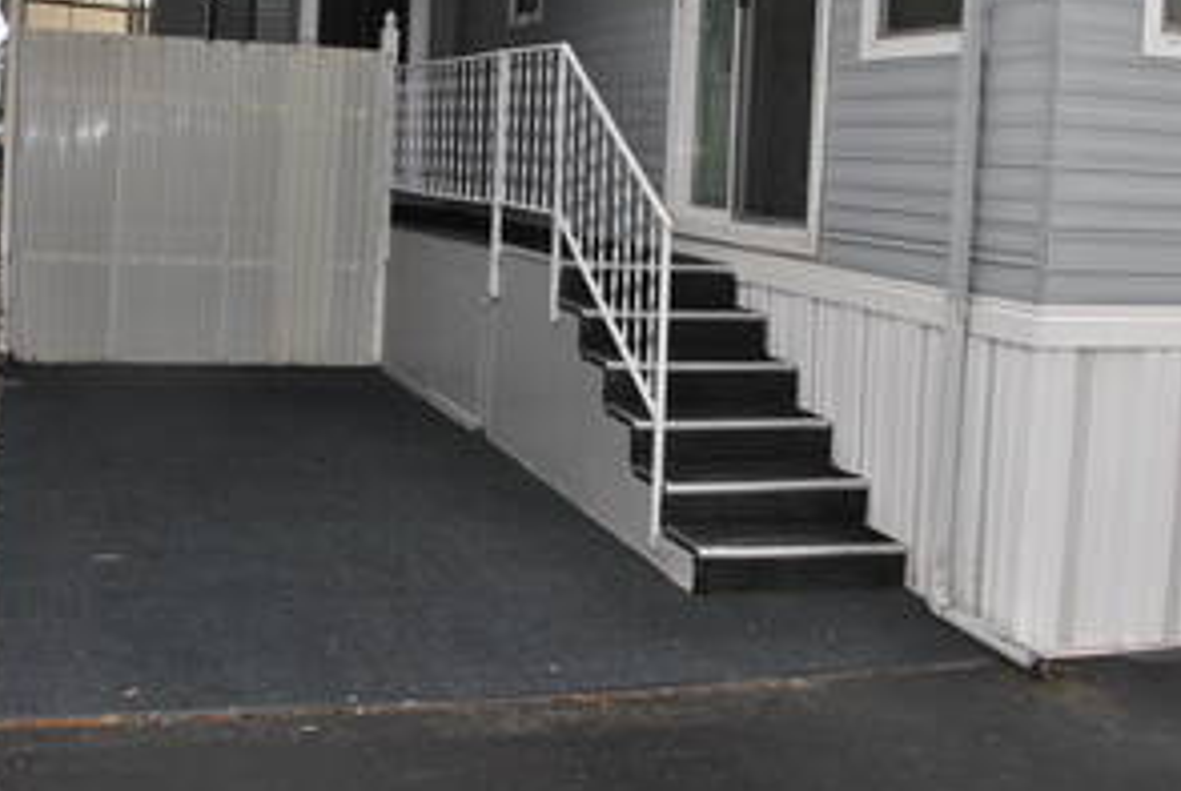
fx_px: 1544
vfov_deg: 28.1
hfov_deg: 41.8
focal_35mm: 47
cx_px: 550
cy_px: 151
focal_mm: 18
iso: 100
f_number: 8
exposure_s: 1/200
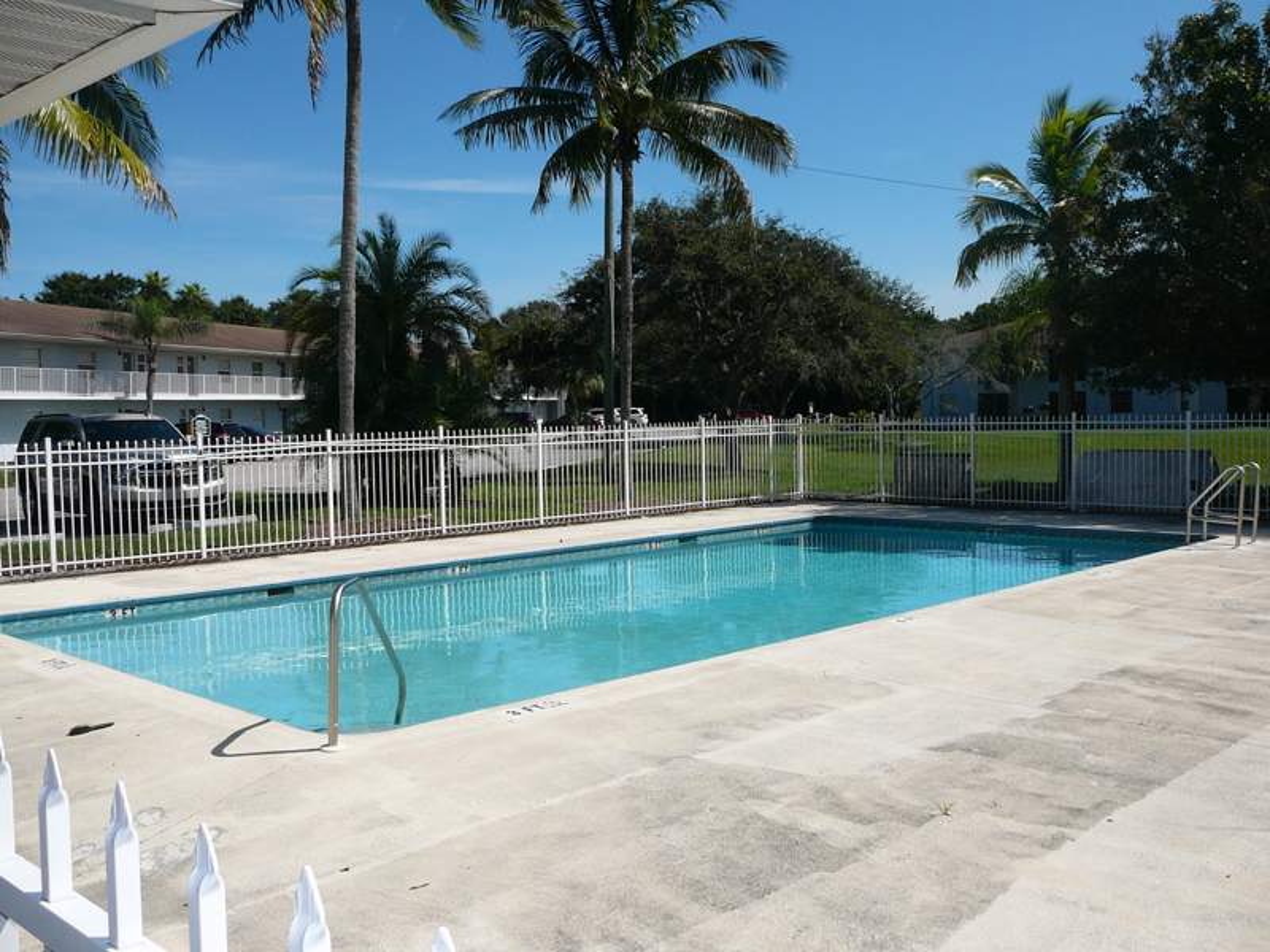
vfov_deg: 40.7
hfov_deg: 52.6
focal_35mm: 35
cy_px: 476
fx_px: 1284
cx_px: 635
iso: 80
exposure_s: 1/800
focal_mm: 5.2
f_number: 5
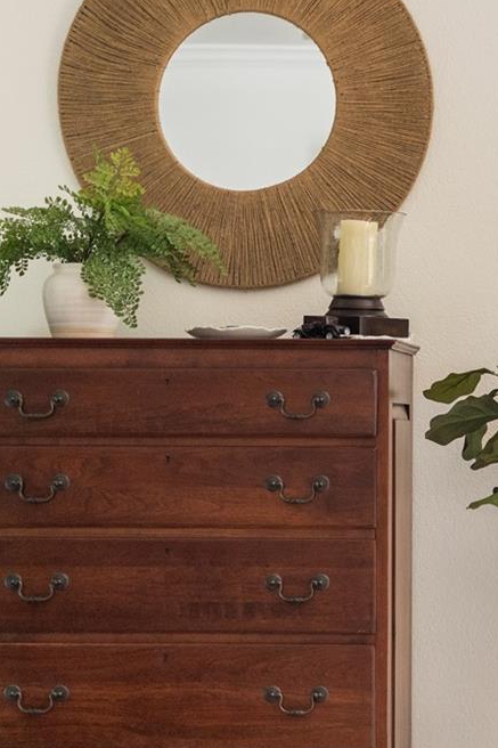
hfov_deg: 10.8
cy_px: 491
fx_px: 2533
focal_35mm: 122
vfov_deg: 16.8
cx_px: 730
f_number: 1.8
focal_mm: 50
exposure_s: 1/160
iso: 1600
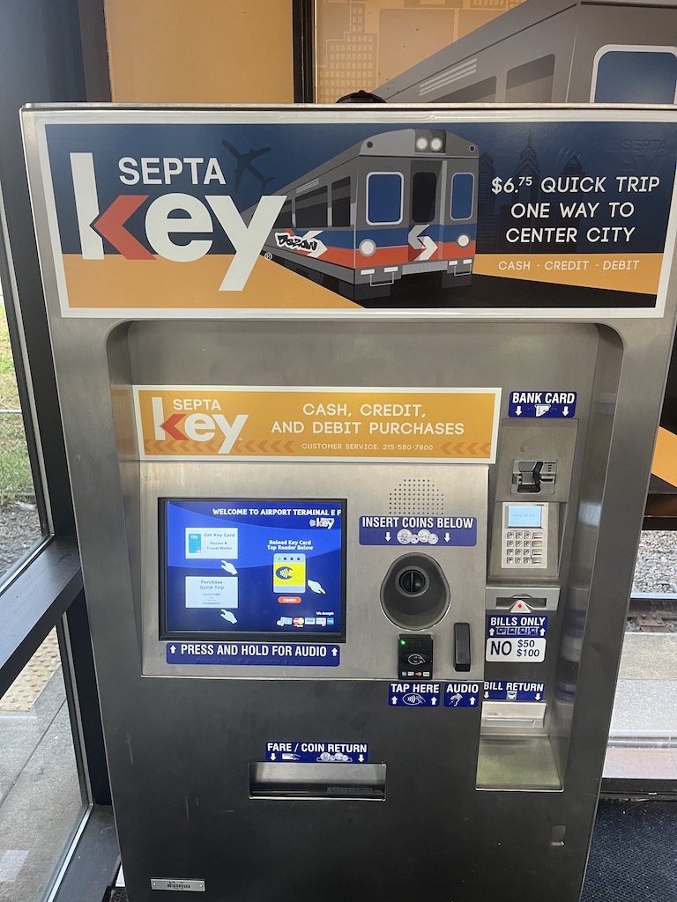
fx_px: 678
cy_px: 451
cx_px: 338
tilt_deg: -19.3
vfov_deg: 67.3
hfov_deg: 53.1
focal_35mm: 26
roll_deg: -1.5
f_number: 1.6
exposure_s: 1/99
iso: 125
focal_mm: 5.1
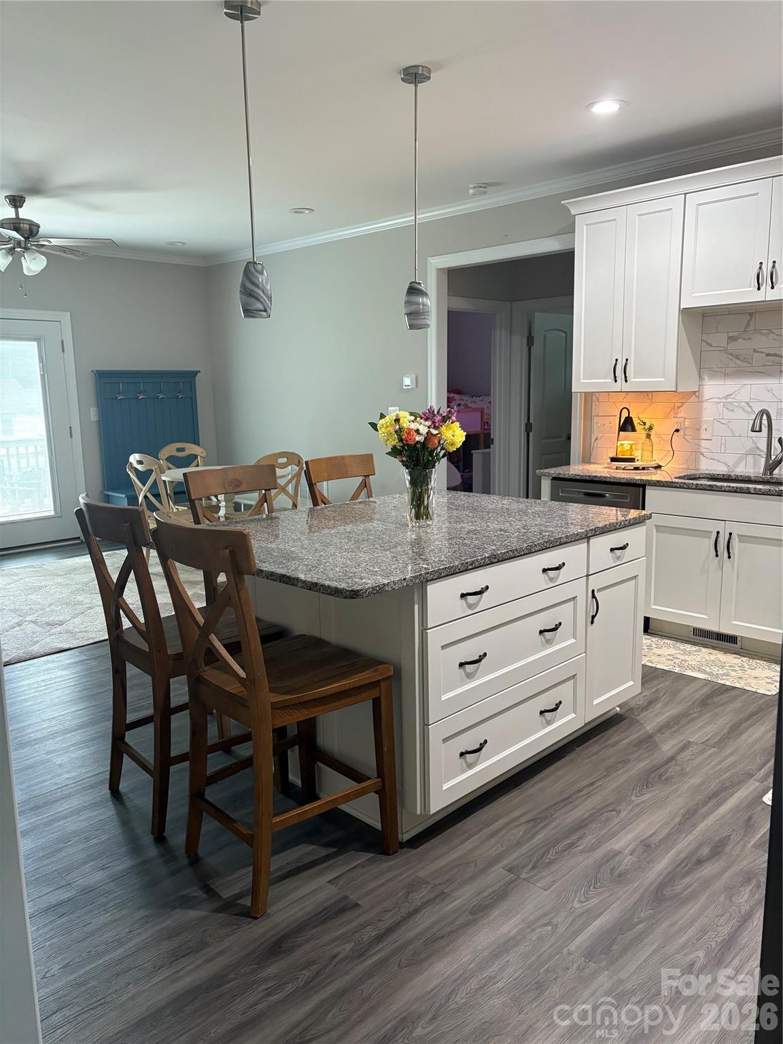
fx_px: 784
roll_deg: +0.5
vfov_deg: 67.3
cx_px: 392
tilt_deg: -9.8
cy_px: 522
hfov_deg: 53.1
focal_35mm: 26
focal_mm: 5.96
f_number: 1.6
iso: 250
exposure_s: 1/60
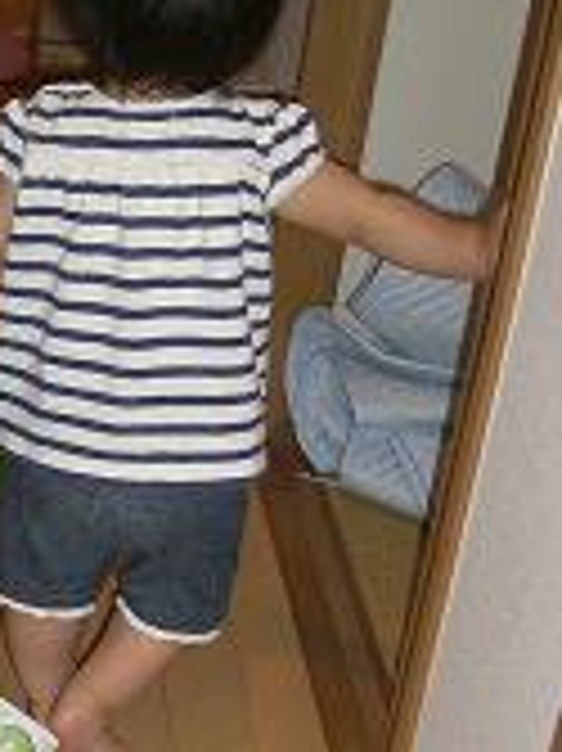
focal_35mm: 91
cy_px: 504
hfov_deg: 16.1
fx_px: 1972
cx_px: 85
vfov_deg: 21.5
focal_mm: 7.9
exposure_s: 1/60
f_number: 2.8
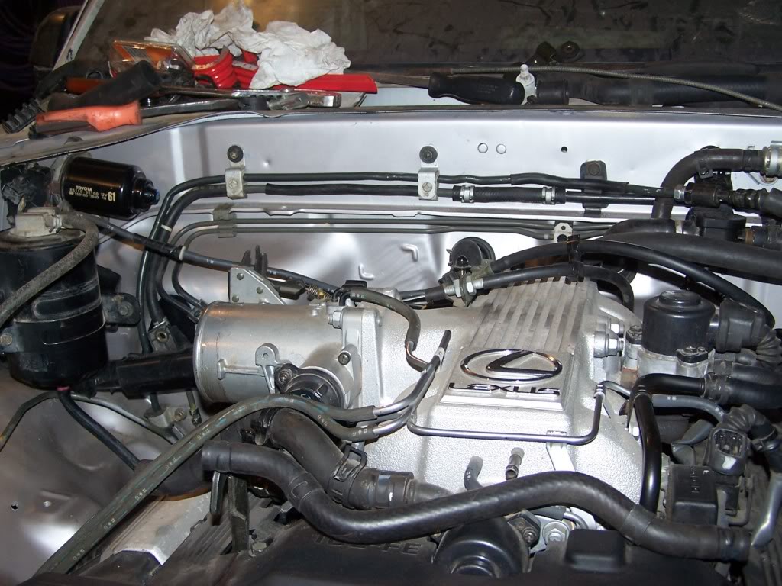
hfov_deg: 39.7
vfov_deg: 30.3
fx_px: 1084
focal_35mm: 48
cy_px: 293
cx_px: 391
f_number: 3.2
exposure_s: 1/60
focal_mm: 8
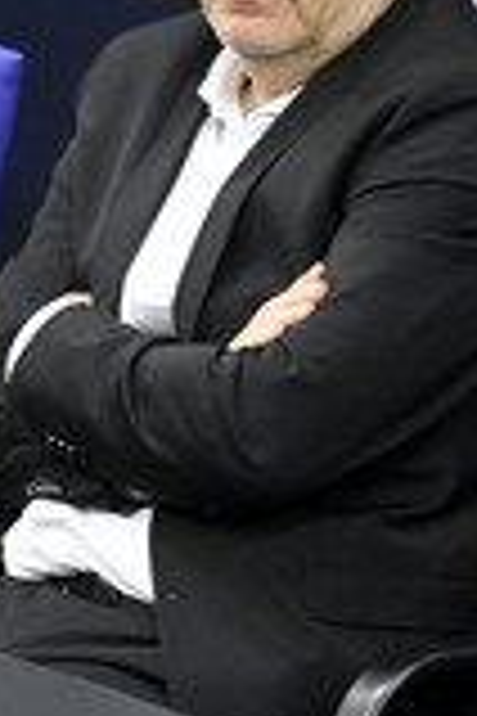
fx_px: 25418
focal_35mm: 1279
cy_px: 270
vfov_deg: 1.6
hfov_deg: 1.1
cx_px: 169
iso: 10000
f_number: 5.6
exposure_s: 1/400
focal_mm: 450
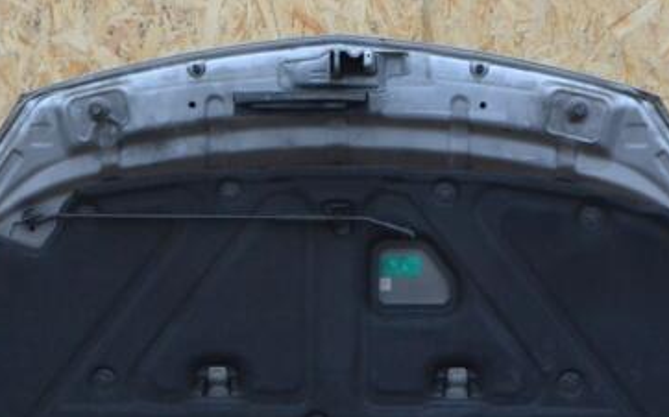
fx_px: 1385
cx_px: 327
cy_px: 279
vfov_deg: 17.1
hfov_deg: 27.2
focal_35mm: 76
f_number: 10
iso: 3200
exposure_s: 1/640
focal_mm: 30
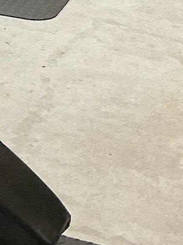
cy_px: -215
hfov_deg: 8.6
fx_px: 1212
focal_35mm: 172
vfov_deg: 10.7
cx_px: -2
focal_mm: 3
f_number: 1.8
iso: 80
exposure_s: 1/60
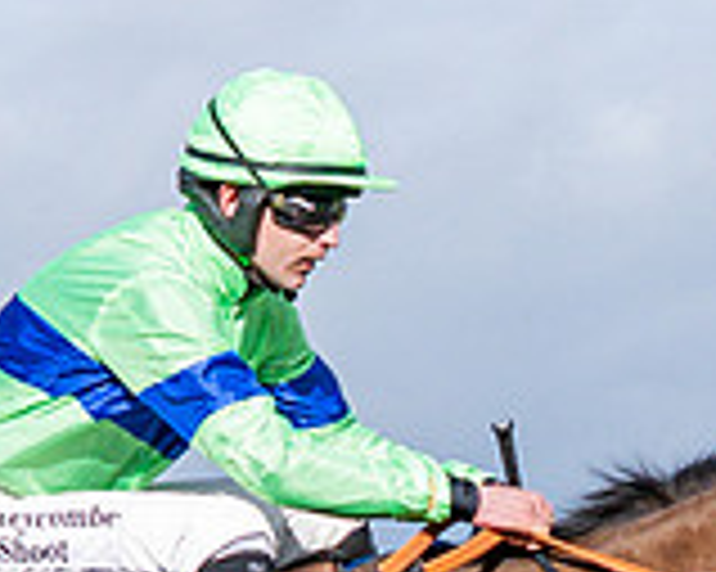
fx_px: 8641
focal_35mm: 408
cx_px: 477
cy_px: 851
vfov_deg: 3.8
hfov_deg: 4.7
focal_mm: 35
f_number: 4
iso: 200
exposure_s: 1/2000
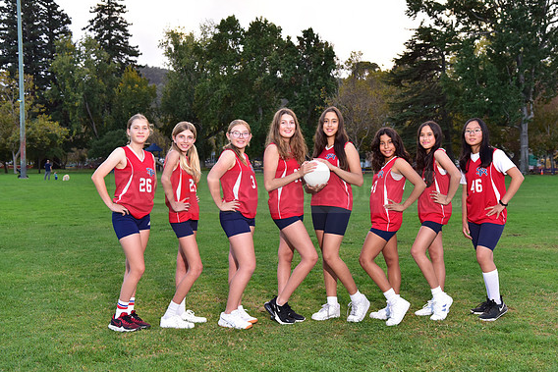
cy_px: 184
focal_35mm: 49
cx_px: 275
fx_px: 760
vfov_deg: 27.5
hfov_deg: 40.3
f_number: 5.6
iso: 800
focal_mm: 48
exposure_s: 1/200
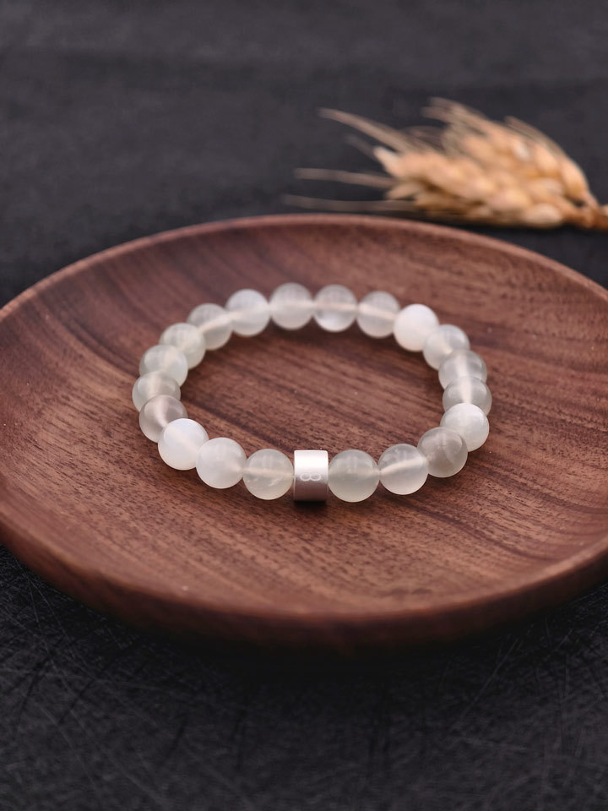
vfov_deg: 23.0
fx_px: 1991
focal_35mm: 85
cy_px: 406
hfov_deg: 17.4
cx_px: 304
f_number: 2.67
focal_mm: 22.48
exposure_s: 1/400
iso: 200
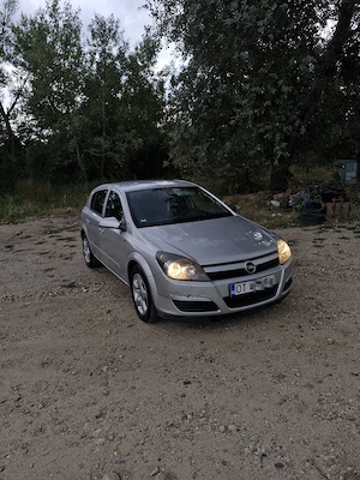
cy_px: 240
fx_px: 319
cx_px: 180
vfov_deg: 73.9
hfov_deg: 58.9
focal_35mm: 23
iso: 50
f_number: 1.8
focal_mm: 5.54
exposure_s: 1/1111
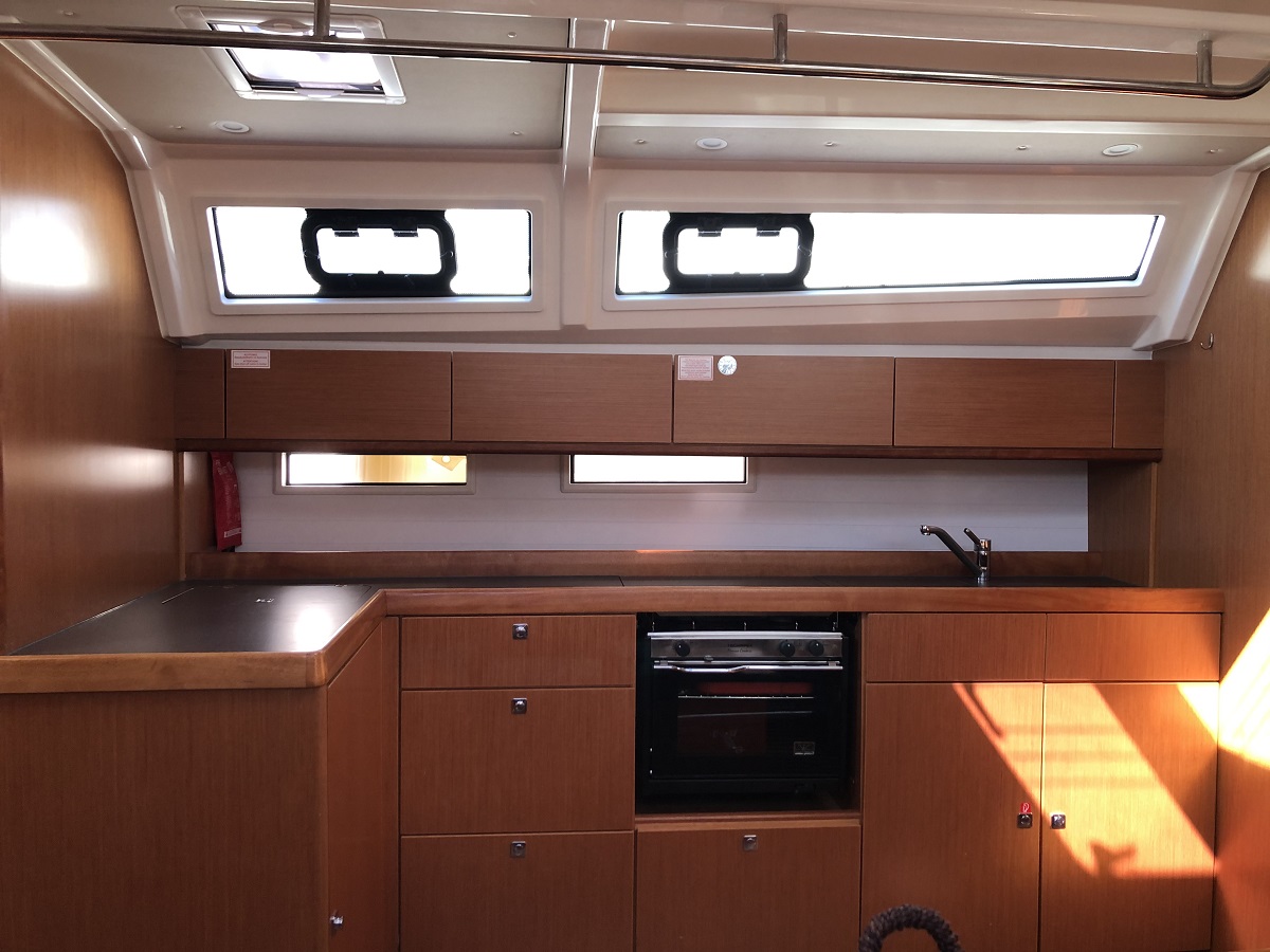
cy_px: 476
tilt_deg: -1.6
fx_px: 1027
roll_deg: -0.4
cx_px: 635
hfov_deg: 63.4
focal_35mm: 28
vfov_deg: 49.7
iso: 25
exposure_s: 1/30
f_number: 1.8
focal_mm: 4
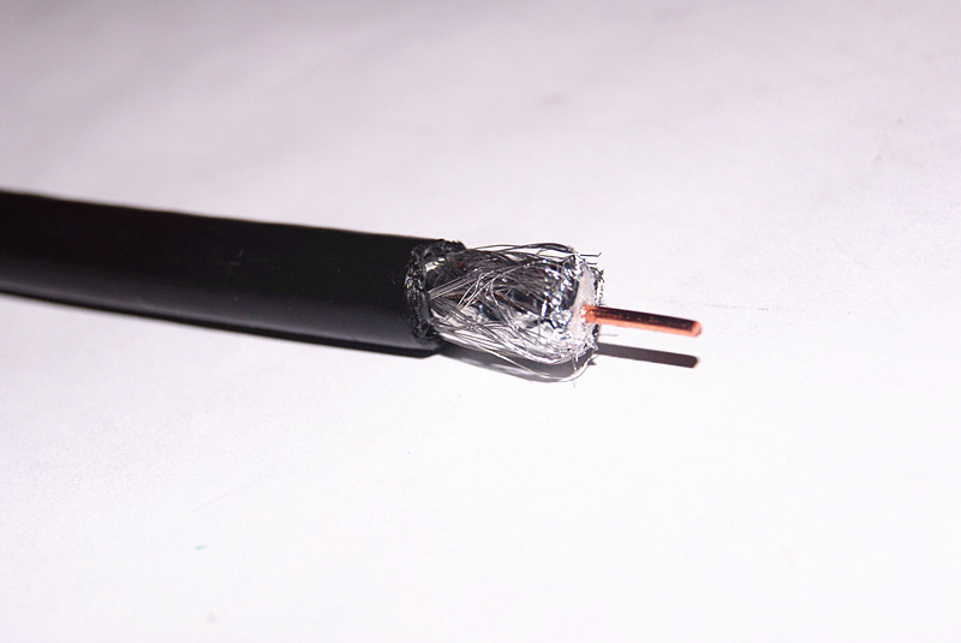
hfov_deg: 24.6
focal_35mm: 82
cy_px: 322
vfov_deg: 16.6
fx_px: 2204
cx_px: 480
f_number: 7.1
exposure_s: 1/160
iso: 400
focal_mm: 55
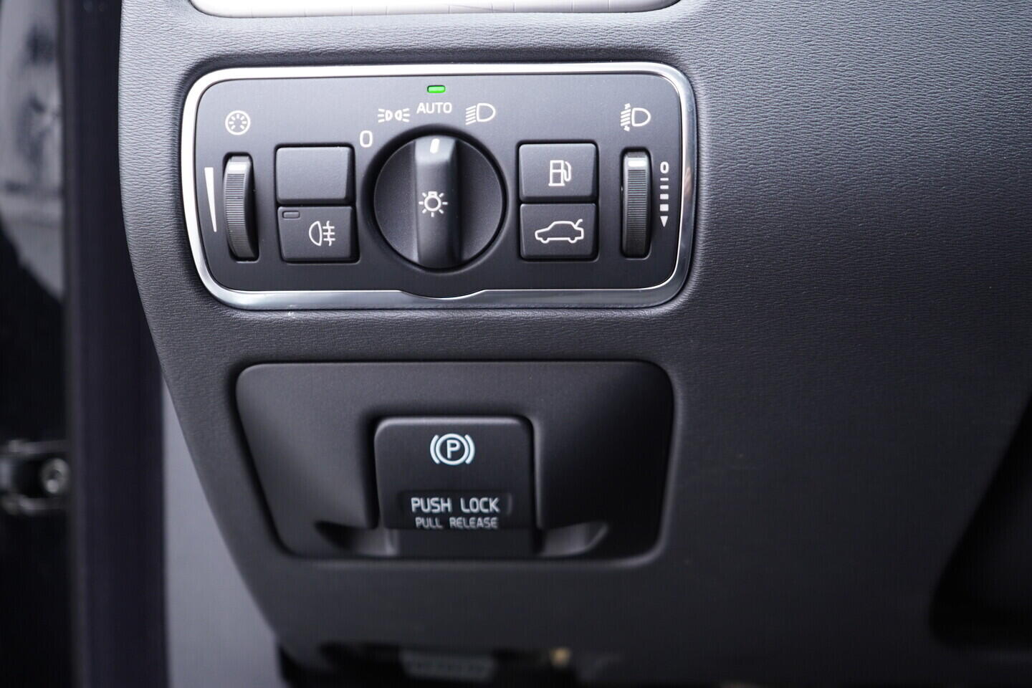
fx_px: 1032
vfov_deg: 36.9
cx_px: 516
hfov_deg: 53.1
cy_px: 344
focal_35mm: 36
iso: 400
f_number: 2.8
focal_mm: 24
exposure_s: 1/40
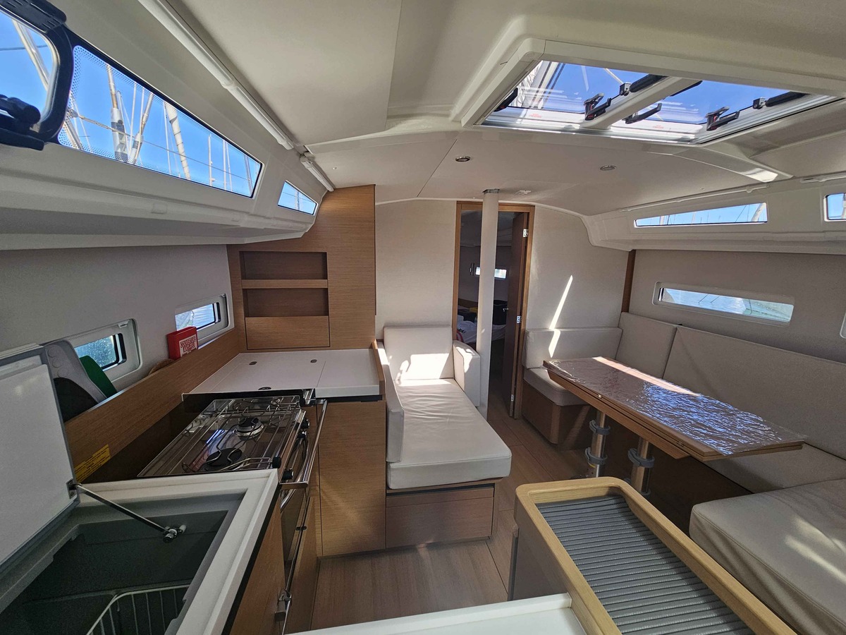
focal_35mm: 13
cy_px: 318
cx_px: 423
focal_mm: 2.2
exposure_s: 1/235
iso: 80
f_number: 2.2
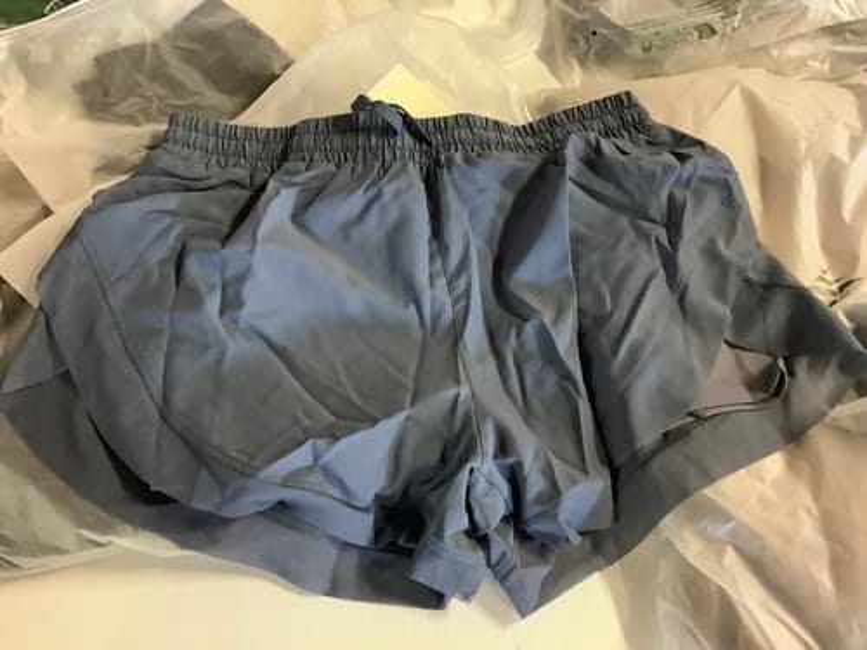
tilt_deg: -60.4
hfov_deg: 58.4
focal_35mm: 31
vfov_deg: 45.4
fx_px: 776
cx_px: 434
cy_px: 325
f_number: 2.4
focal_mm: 3.3
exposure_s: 1/25
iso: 640
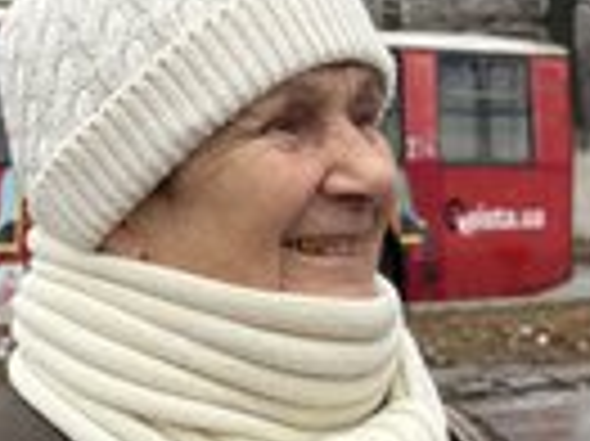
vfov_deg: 10.1
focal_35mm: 147
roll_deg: +0.9
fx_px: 2503
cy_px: 292
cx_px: 410
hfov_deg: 13.4
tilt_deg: -2.8
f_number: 1.78
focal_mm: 6.76
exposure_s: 1/417
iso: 64
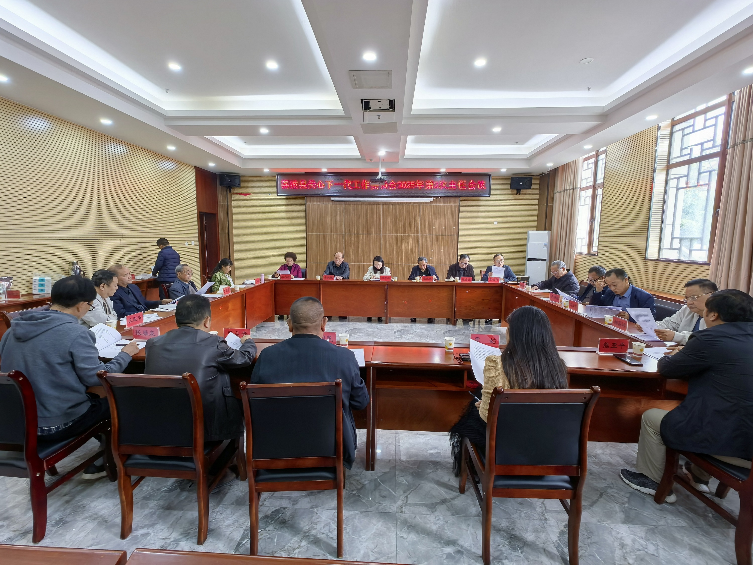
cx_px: 376
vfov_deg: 78.1
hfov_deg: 94.5
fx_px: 348
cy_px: 282
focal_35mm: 16
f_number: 2.2
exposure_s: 1/50
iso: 160
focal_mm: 1.76
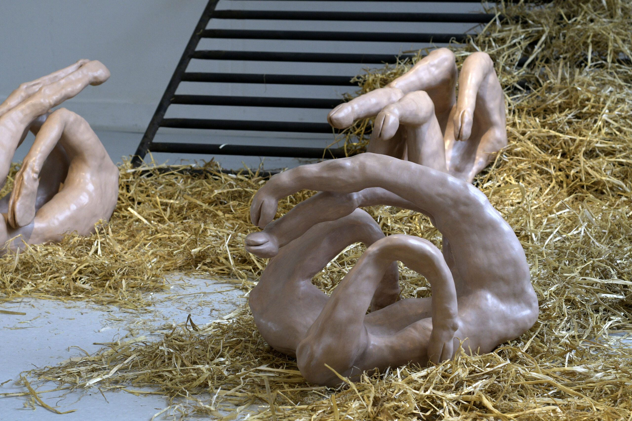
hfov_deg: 27.0
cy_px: 210
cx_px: 316
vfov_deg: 18.2
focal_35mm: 75
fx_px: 1317
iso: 800
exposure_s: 1/160
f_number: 7.1
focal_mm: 50
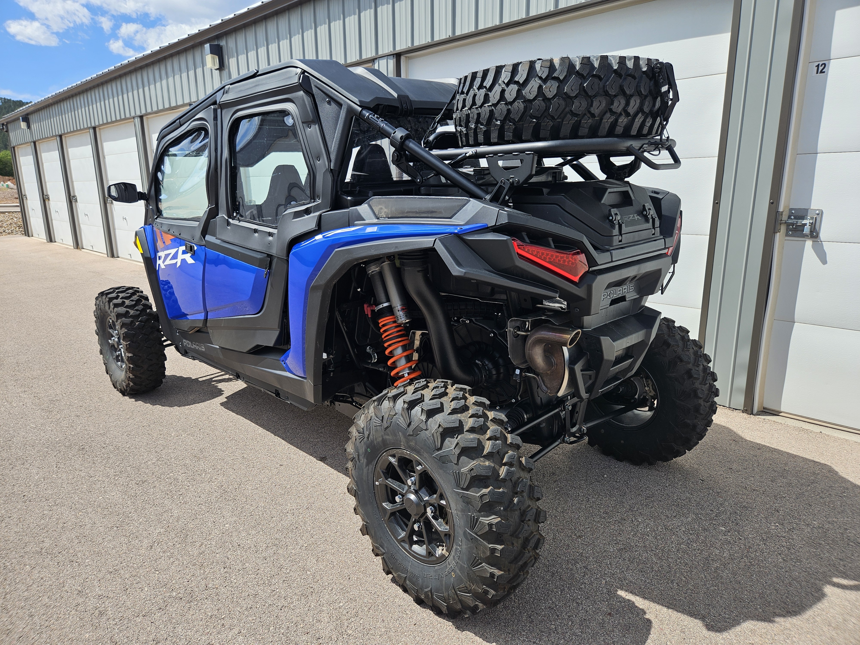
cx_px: 430
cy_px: 322
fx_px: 571
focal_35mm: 23
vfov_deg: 58.9
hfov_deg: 73.9
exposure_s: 1/1554
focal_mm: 5.4
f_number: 1.8
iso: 25
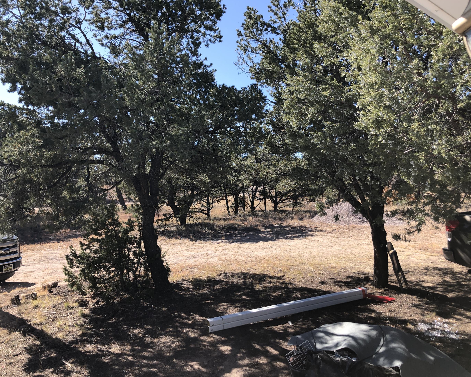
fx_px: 418
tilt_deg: -0.7
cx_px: 249
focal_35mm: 30
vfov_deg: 48.5
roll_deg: +0.2
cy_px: 186
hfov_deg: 58.7
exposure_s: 1/787
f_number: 1.8
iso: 20
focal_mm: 3.99
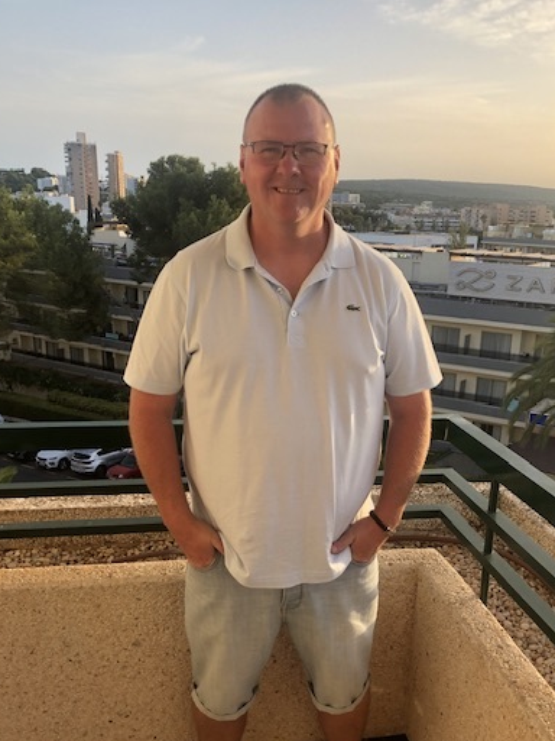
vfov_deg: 52.1
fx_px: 748
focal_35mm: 35
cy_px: 462
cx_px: 302
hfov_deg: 40.7
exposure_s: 1/324
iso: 20
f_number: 1.8
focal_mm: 3.99
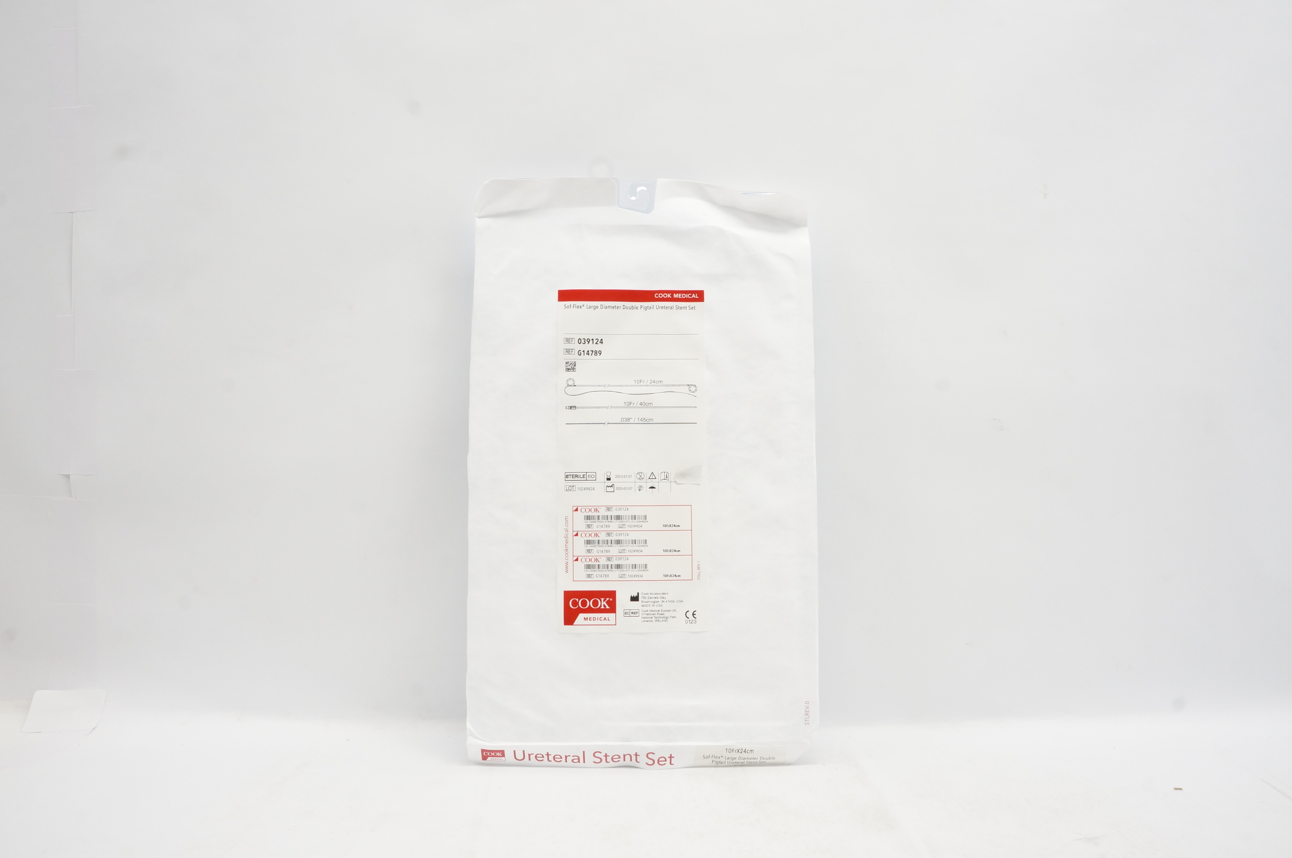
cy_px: 429
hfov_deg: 67.4
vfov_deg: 47.8
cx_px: 646
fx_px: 968
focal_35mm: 27
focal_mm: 18
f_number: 14
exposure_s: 1/25
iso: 800
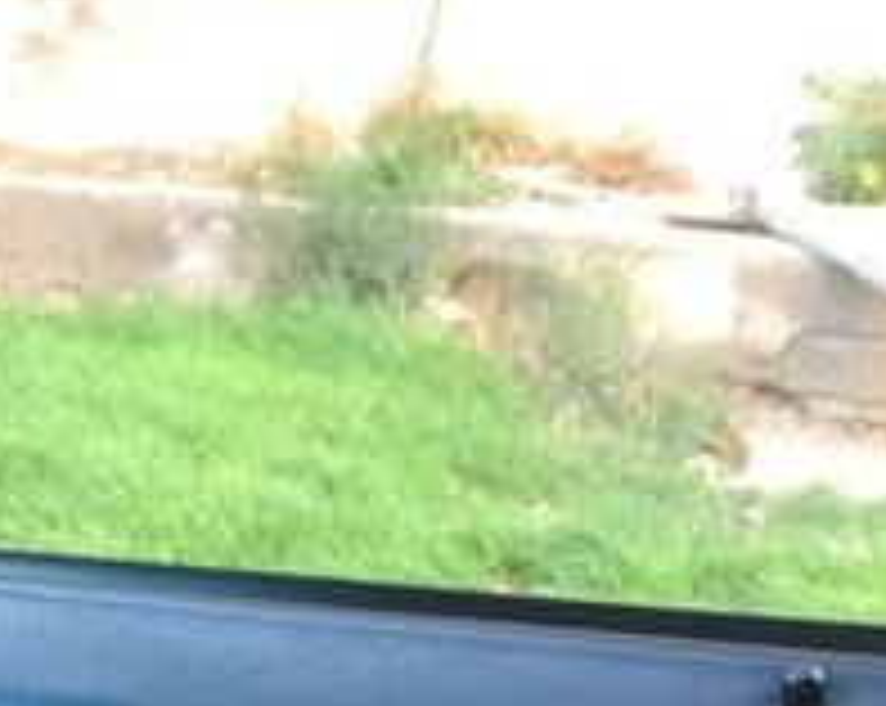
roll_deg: +0.3
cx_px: -126
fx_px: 2487
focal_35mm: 95
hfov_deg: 19.2
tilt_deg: -22.0
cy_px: 1032
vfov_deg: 15.1
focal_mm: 4.15
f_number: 2.2
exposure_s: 1/33
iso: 80
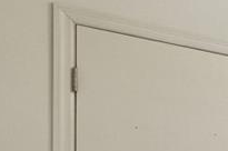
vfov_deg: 15.7
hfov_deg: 15.0
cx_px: 548
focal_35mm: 80
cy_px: 226
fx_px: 506
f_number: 7.1
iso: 640
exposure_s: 1/30
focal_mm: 16
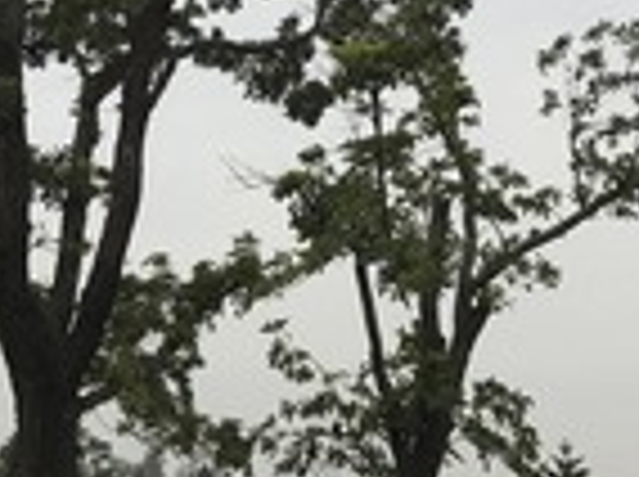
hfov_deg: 21.9
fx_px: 1640
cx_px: 207
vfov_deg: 16.2
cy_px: -9
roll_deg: -0.7
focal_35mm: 89
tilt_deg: +19.5
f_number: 1.8
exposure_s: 1/120
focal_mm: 3.99
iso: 32
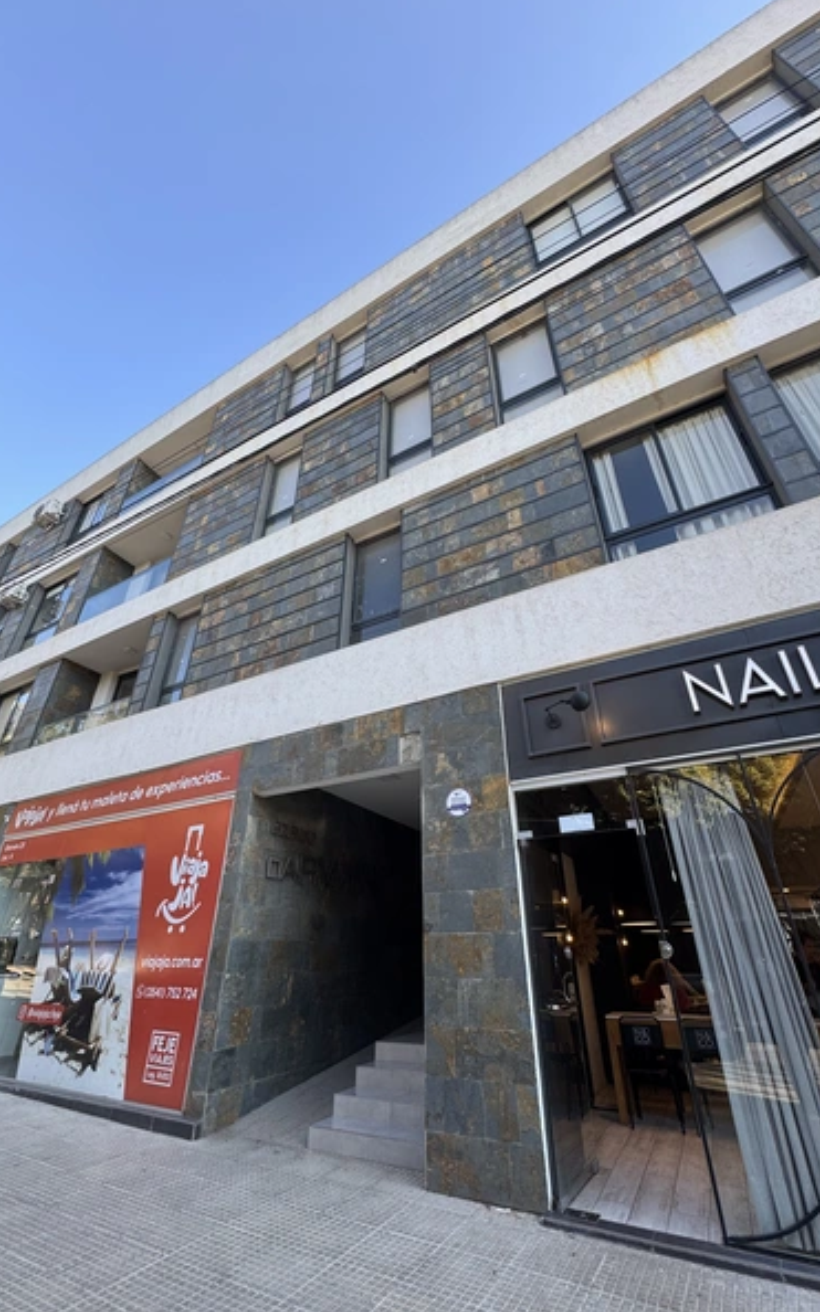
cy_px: 654
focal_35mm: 15
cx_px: 413
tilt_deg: +30.9
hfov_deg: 74.8
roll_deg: +1.0
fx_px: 537
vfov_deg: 101.5
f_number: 2.2
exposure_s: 1/168
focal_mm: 2.22
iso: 40
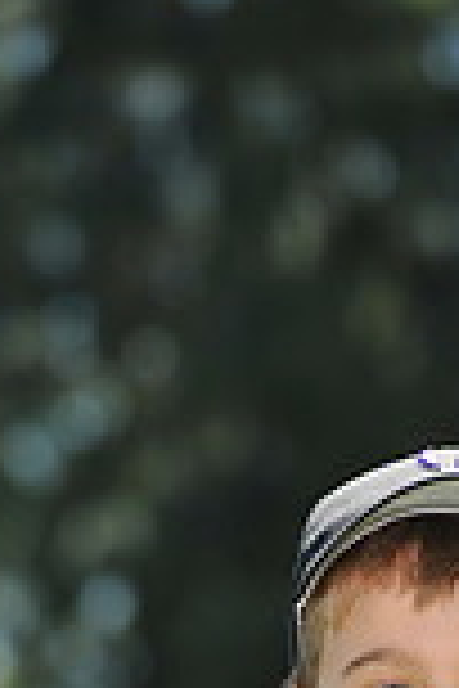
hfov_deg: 3.6
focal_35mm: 379
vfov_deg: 5.4
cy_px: 1178
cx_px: 369
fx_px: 7248
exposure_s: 1/1250
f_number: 4
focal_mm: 100
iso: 200
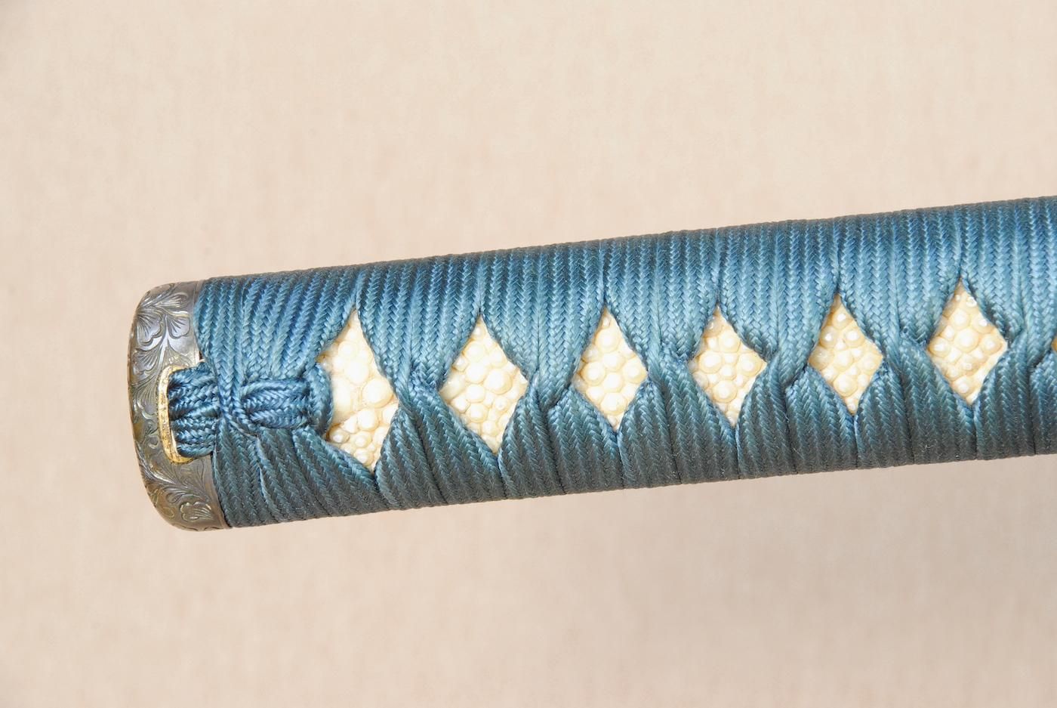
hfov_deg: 13.7
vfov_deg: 9.2
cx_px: 528
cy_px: 354
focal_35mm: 150
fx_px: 4409
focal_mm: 100
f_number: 11
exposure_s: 1/2
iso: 400
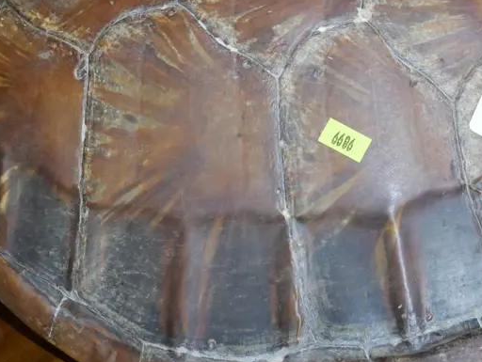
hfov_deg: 24.4
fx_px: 1115
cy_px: 103
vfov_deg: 18.4
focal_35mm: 80
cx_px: 281
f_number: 4.5
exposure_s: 1/60
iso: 640
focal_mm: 20
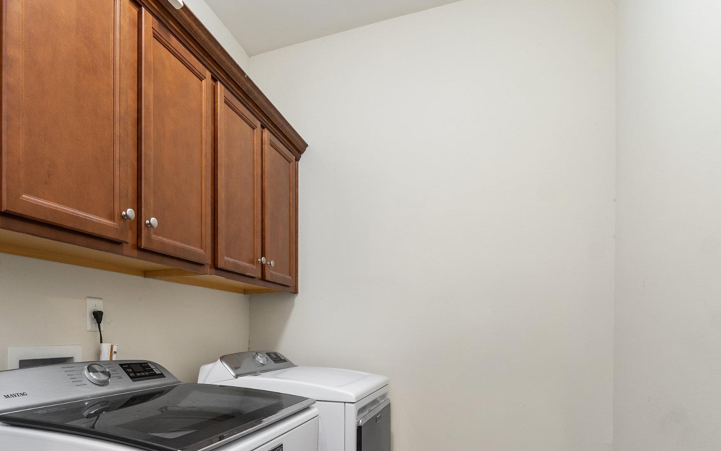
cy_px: 324
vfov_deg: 53.2
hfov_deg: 78.6
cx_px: 284
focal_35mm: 22
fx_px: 432
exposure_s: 1/2
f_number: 8
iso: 250
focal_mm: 10
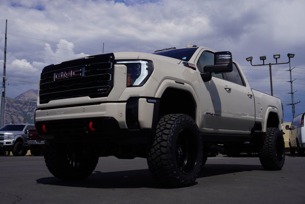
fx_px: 356
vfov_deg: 31.9
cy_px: 102
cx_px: 152
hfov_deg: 46.4
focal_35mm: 42
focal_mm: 28
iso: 100
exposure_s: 1/400
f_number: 11
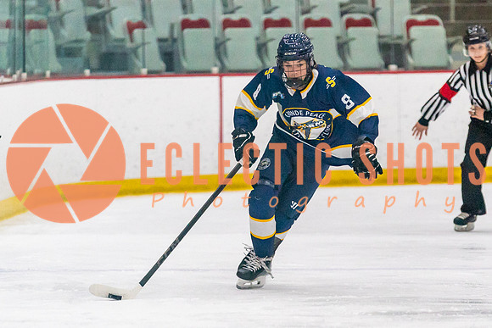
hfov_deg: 4.7
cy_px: 220
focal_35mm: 439
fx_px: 5995
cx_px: 290
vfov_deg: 3.1
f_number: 2.8
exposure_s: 1/1250
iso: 3200
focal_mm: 200
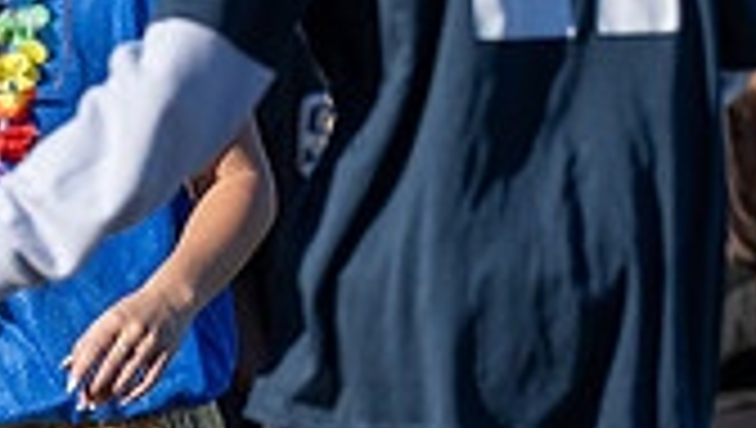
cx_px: -180
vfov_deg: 1.0
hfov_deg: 1.7
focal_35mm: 1240
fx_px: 24889
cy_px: 435
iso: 180
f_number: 4
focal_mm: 200
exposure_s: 1/1600
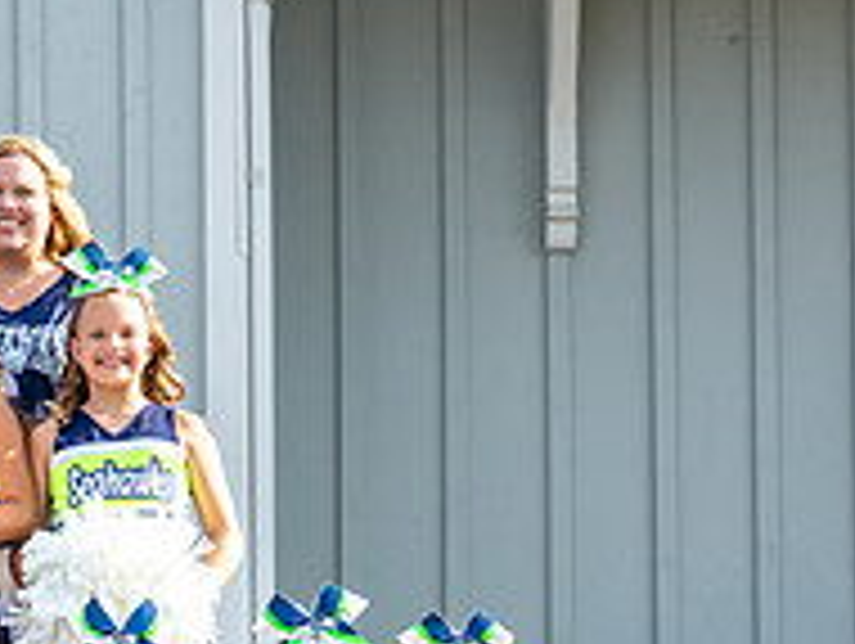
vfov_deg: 8.9
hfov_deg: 11.6
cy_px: 637
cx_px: -191
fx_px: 4105
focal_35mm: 166
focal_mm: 50
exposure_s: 1/1600
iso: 100
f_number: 2.2
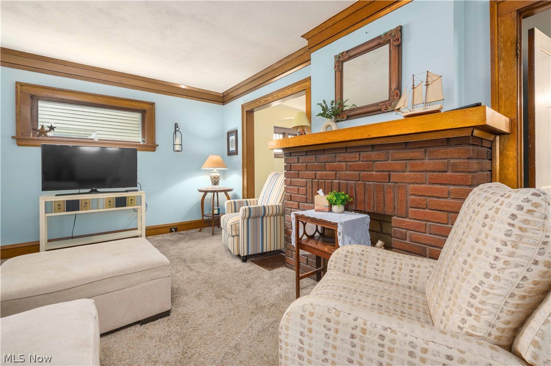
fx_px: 245
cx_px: 276
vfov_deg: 73.7
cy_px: 183
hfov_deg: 96.8
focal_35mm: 16
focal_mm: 16
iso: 200
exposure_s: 1/60
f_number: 9
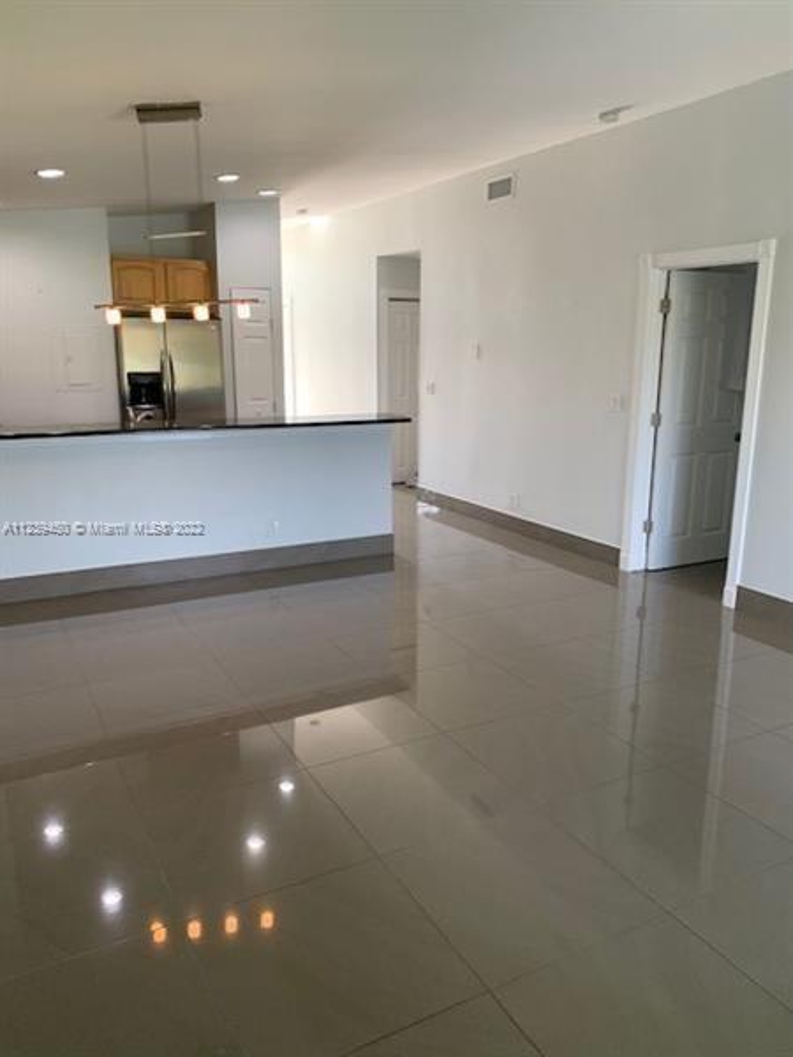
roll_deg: +0.7
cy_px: 528
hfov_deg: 53.1
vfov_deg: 67.3
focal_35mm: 26
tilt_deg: -9.6
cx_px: 396
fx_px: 794
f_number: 1.8
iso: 80
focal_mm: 4.25
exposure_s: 1/60
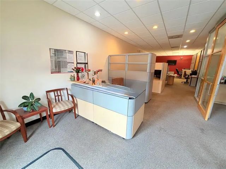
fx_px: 91
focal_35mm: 14
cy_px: 84
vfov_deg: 85.7
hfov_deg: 102.1
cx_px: 113
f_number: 2.2
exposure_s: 1/60
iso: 200
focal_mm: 2.22
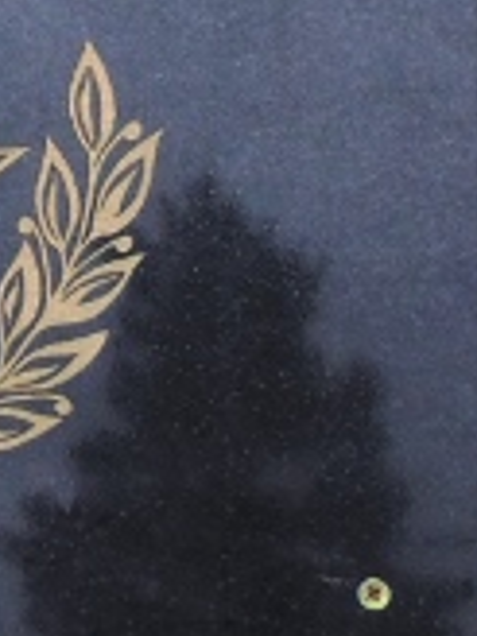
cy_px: -508
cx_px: -151
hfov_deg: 7.5
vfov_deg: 9.6
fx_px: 3583
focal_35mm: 195
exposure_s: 1/200
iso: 80
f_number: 3.5
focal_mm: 9
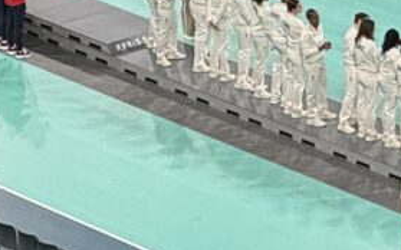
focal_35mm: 468
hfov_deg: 4.5
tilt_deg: -15.4
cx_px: 395
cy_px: -307
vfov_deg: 2.8
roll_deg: +0.4
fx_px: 5111
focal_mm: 9
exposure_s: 1/104
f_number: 2.8
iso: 80
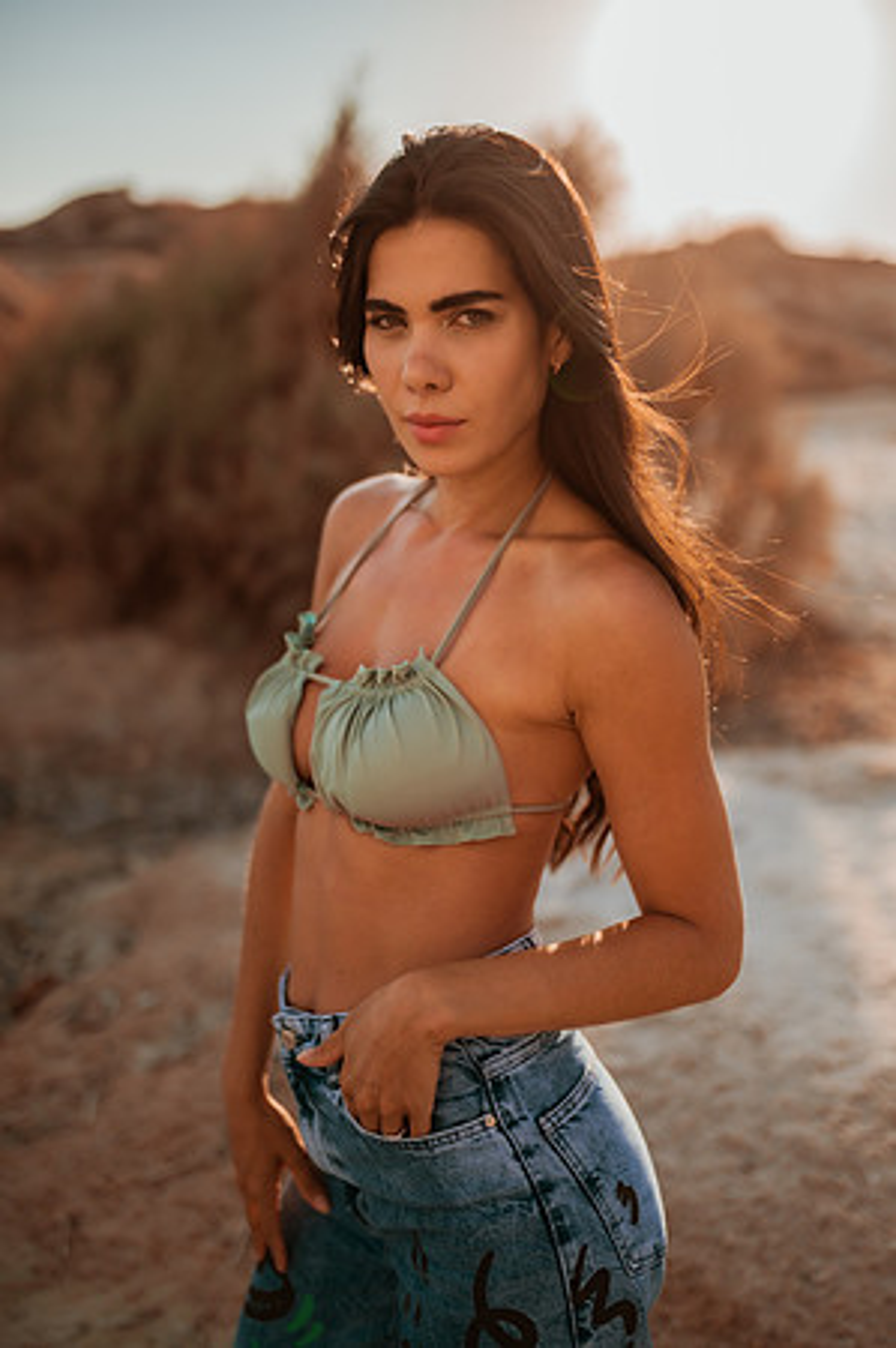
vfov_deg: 54.5
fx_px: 1310
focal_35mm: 35
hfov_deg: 37.8
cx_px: 448
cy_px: 674
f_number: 1.4
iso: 100
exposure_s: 1/8000
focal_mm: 35
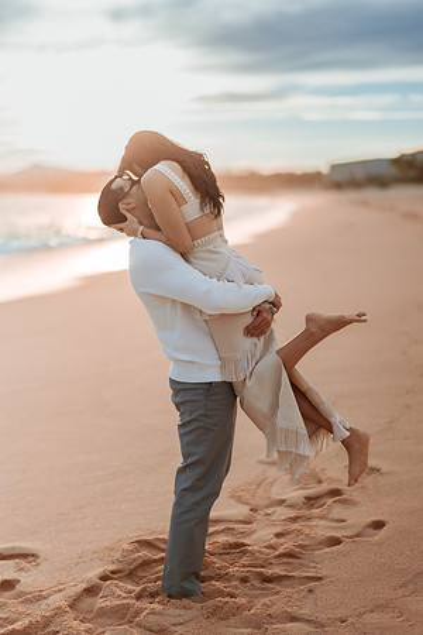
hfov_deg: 23.4
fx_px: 1022
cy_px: 318
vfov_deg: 34.5
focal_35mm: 58
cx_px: 212
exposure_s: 1/8000
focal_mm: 58
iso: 250
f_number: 1.4
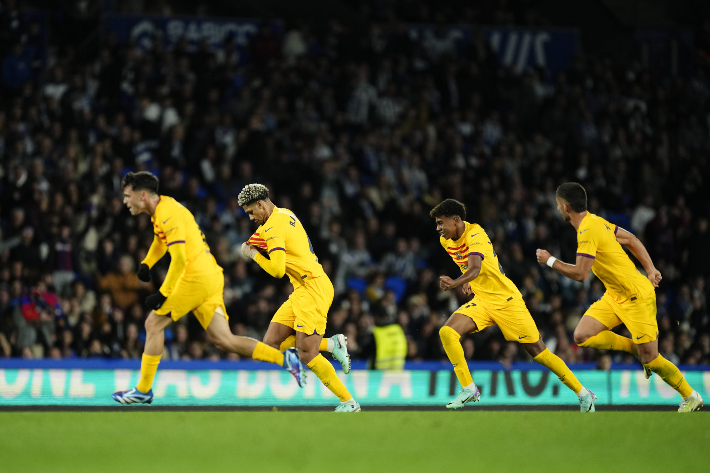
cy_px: 236
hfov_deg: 5.2
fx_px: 7888
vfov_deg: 3.4
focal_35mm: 400
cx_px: 355
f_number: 2.8
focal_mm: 400
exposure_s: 1/2000
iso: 2500
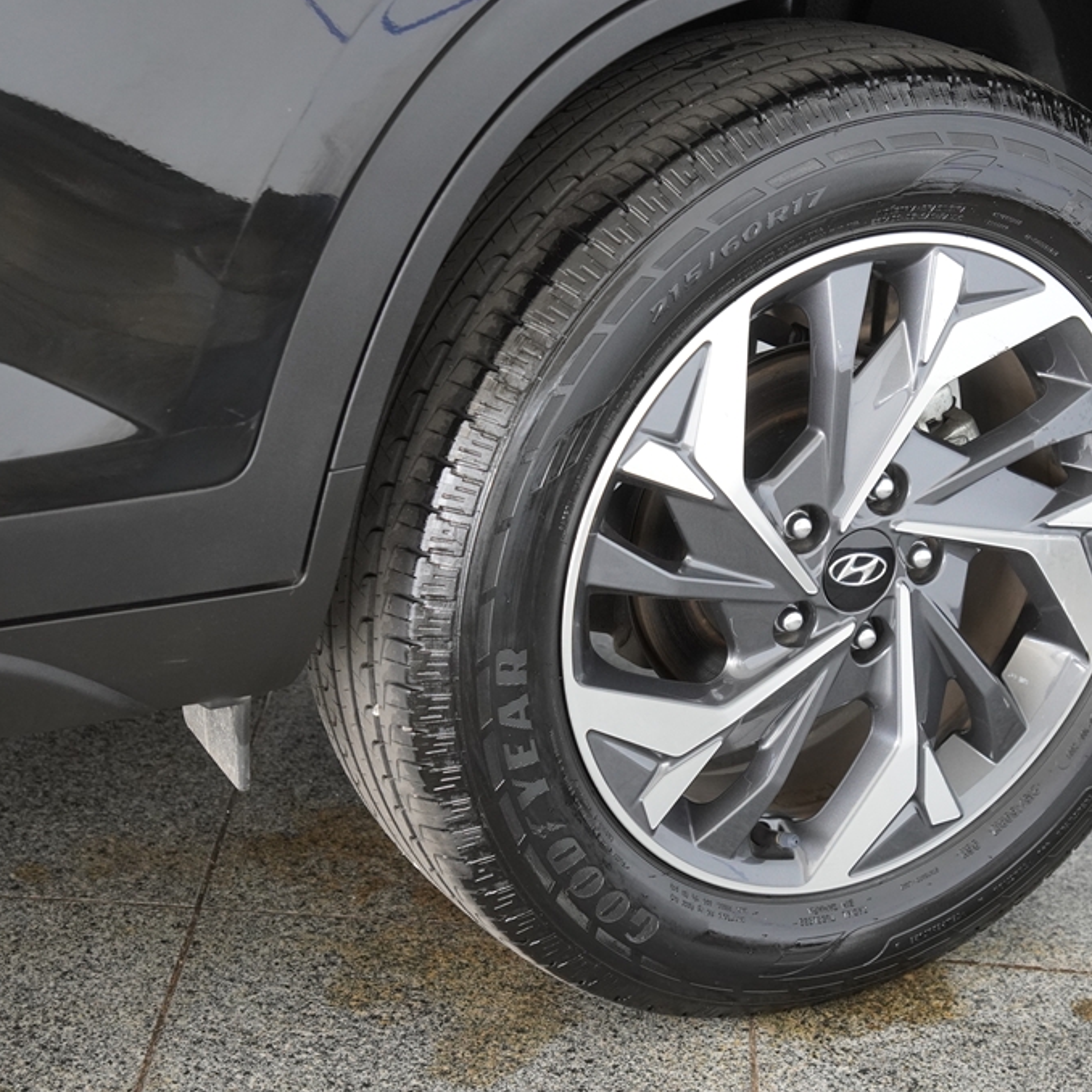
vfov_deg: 20.0
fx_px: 3092
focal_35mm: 87
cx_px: 685
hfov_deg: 20.0
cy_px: 544
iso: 1250
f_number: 4
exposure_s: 1/160
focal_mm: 45
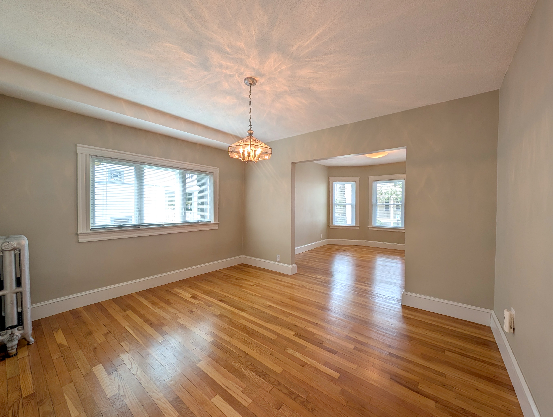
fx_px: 192
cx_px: 276
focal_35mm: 12
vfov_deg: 94.6
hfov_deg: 110.5
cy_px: 208
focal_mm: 2.23
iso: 65
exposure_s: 1/120
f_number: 1.95
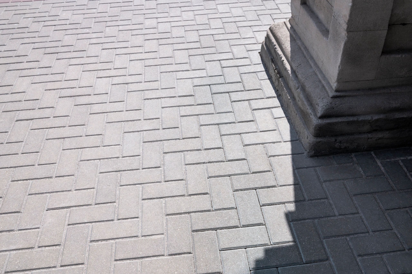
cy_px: 137
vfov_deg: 36.8
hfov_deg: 53.2
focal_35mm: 36
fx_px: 412
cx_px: 206
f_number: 11
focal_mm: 36
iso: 500
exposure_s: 1/640
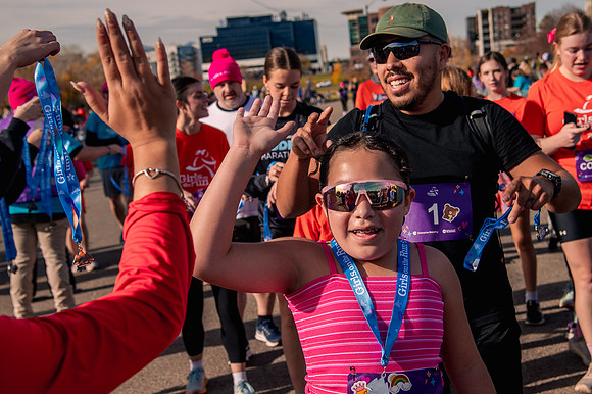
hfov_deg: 33.8
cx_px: 338
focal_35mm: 59
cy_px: 197
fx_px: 972
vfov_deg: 22.9
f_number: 5.6
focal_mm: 44
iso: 200
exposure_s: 1/800
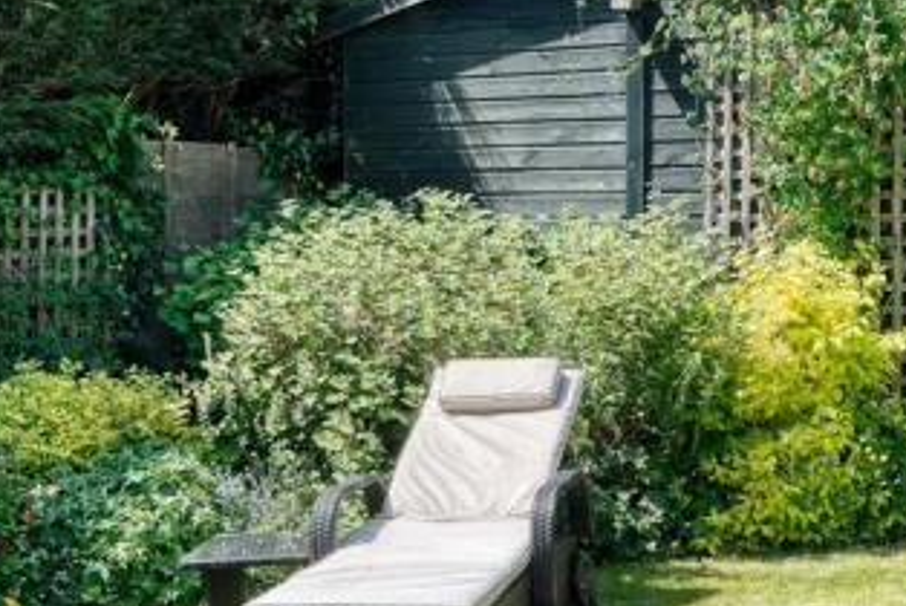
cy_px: 229
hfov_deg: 26.8
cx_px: 602
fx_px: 1889
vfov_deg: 18.2
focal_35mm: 75
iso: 250
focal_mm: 24
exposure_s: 1/400
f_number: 8
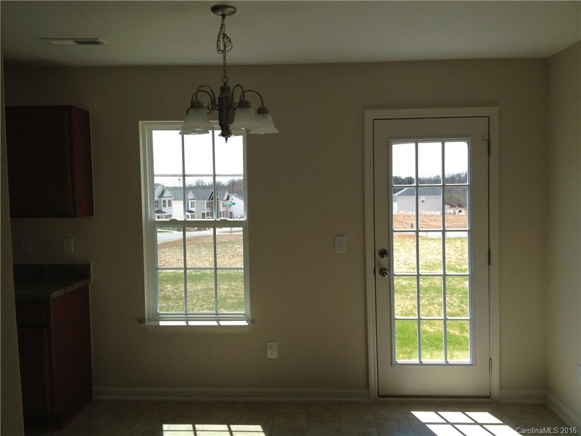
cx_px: 290
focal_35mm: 35
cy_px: 218
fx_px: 587
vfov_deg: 40.7
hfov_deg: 52.6
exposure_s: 1/569
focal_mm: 4.28
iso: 50
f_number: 2.4
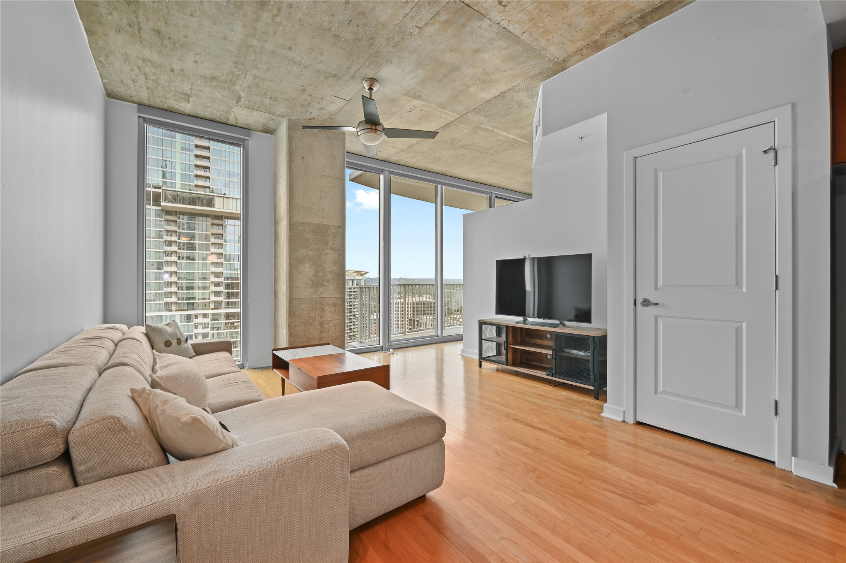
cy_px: 282
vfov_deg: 77.2
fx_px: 352
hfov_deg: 100.4
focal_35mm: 15
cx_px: 423
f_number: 14
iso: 200
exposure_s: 1/3
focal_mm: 15
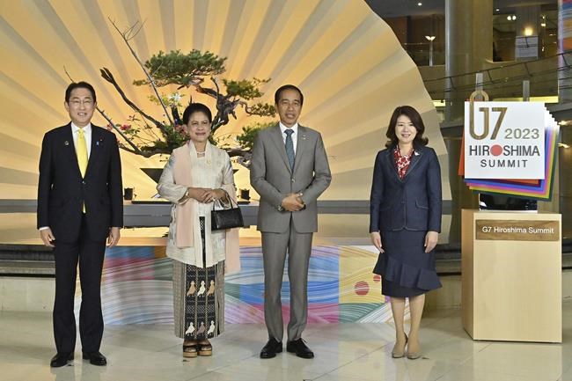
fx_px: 667
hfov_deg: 46.4
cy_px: 190
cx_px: 286
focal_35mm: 42
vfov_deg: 31.9
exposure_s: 1/320
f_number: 7.1
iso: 3200
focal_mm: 42
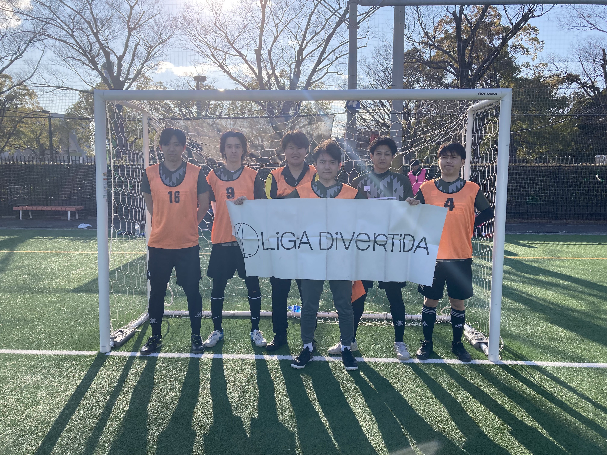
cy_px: 228
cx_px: 304
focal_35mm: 28
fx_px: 491
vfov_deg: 49.7
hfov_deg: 63.4
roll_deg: -0.6
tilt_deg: -4.9
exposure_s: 1/1297
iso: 20
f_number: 1.8
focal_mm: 3.99
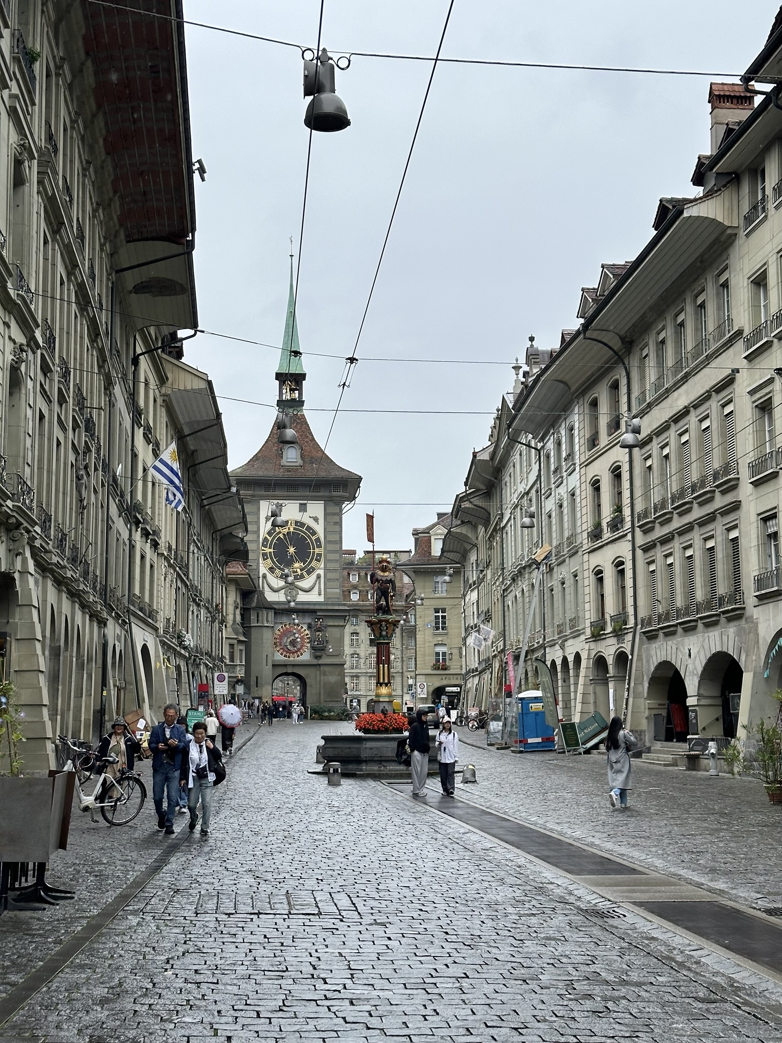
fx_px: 1446
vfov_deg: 39.7
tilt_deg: +8.6
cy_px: 522
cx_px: 391
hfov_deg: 30.3
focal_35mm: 48
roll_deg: -0.3
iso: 64
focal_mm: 6.86
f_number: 1.78
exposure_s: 1/1085
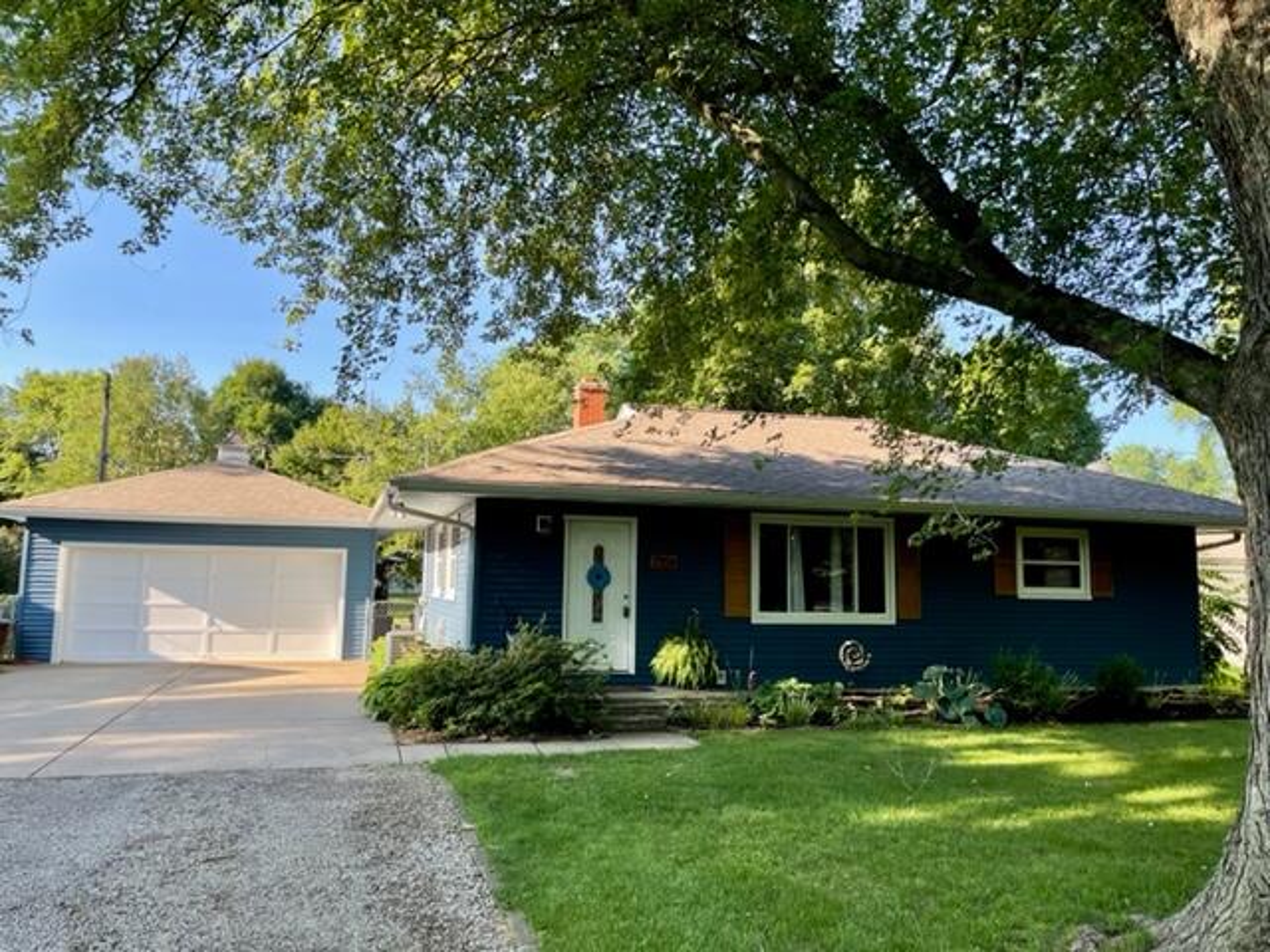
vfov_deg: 53.1
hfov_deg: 67.3
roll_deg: -0.4
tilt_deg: +6.2
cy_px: 476
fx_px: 954
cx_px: 635
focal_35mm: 26
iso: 32
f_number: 1.6
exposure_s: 1/475
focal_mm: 4.2
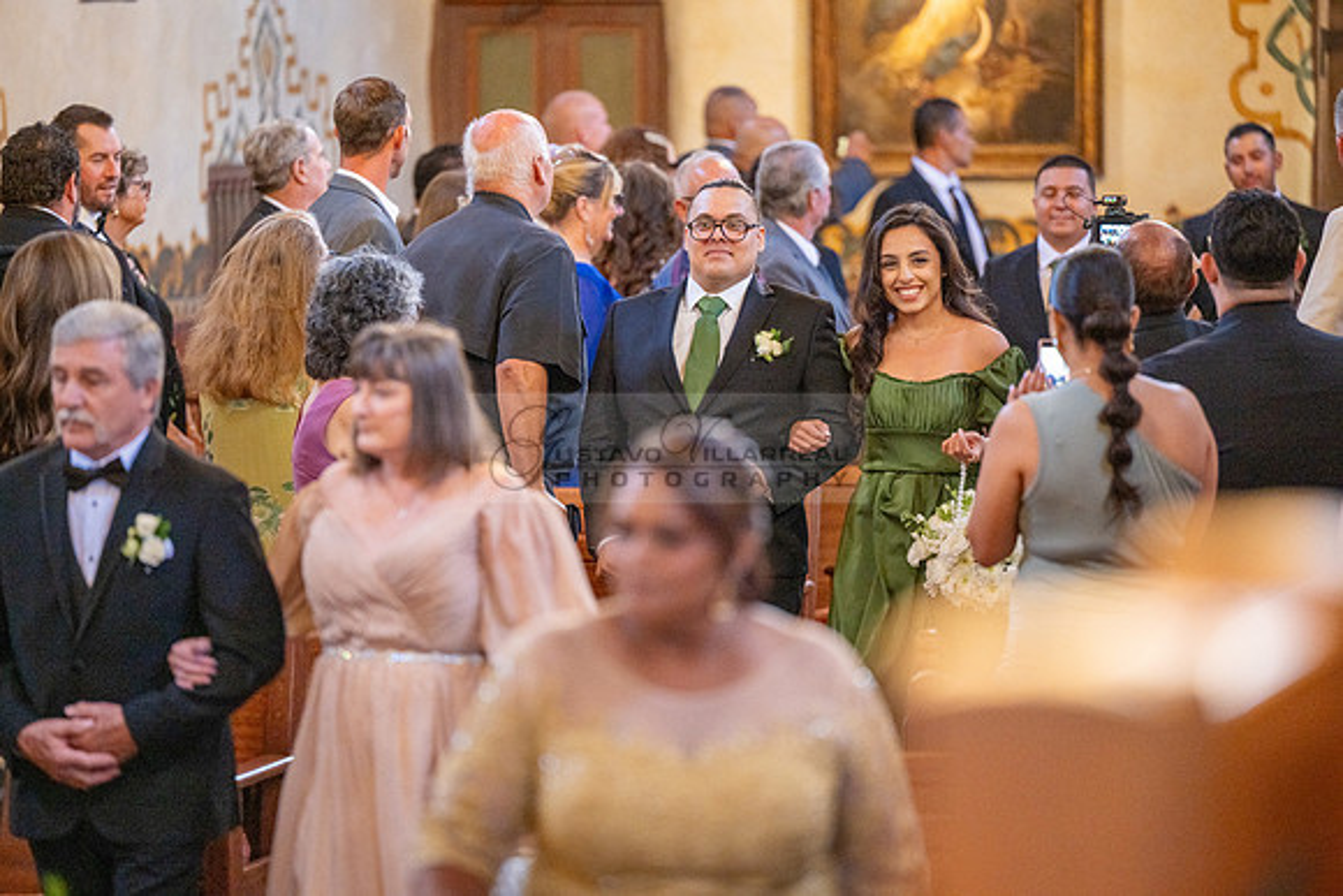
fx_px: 7463
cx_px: 672
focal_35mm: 200
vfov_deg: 6.9
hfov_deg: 10.3
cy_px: 448
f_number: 3.2
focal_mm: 200
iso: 1250
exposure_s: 1/320
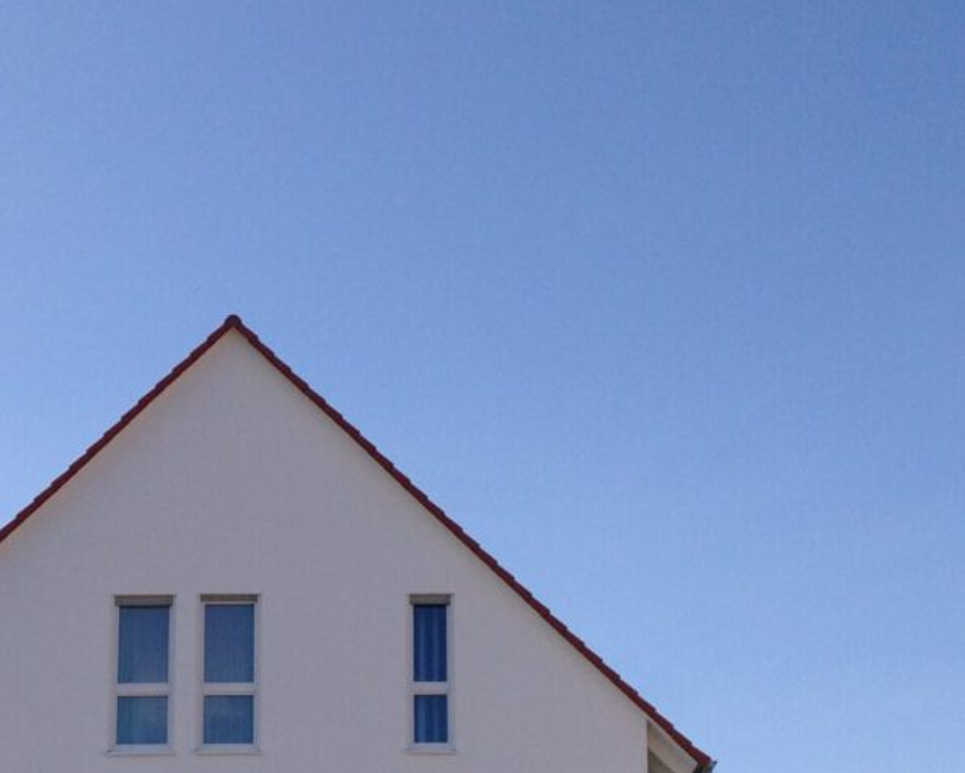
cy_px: 737
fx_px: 2486
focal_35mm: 87
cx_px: 365
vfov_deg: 17.3
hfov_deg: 21.9
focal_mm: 4.12
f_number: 2.4
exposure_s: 1/2008
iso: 50
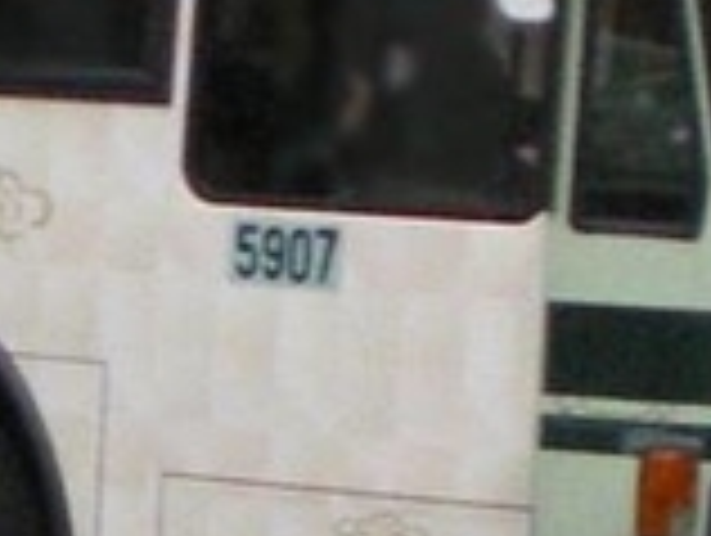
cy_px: 63
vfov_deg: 7.7
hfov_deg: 9.9
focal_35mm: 192
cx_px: -400
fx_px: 3950
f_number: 3.1
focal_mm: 6.3
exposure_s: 1/200
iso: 400
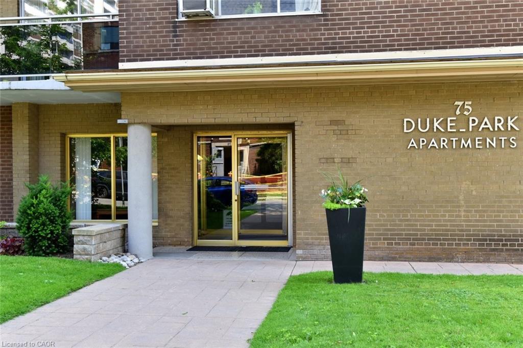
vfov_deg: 37.8
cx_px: 262
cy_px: 174
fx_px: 508
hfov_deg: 54.4
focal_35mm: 35
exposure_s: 1/200
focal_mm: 35
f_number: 7.1
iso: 500
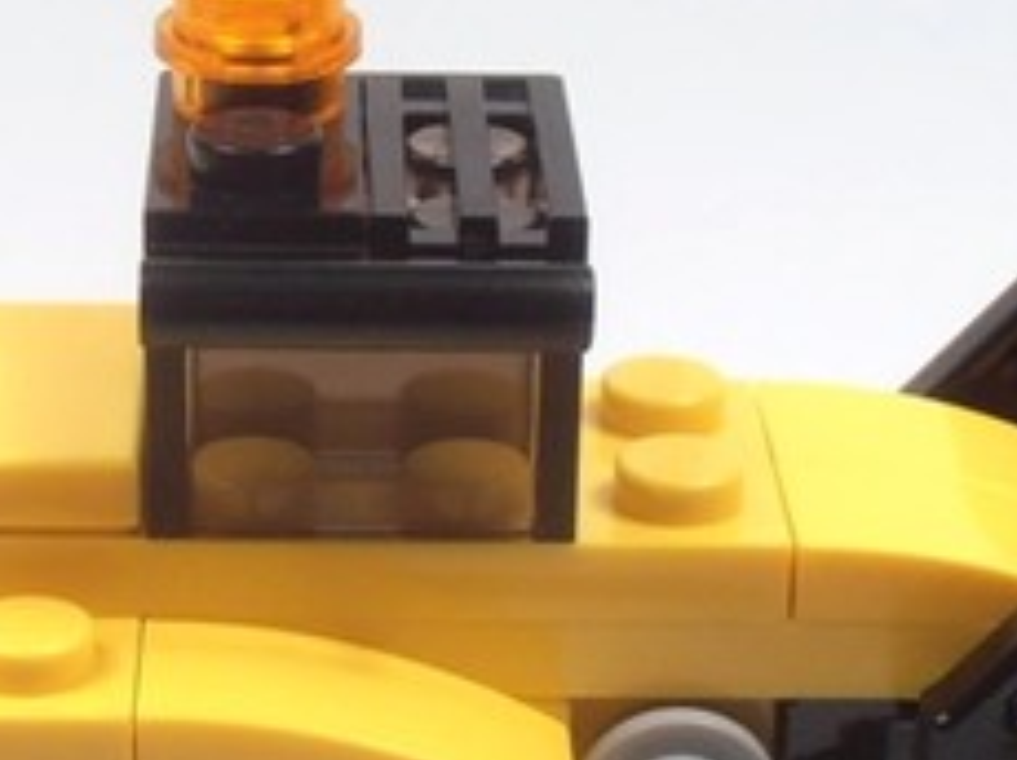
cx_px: 323
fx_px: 4256
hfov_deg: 13.6
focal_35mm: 145
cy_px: 661
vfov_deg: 10.2
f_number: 3.9
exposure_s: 1/80
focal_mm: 6.61
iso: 80
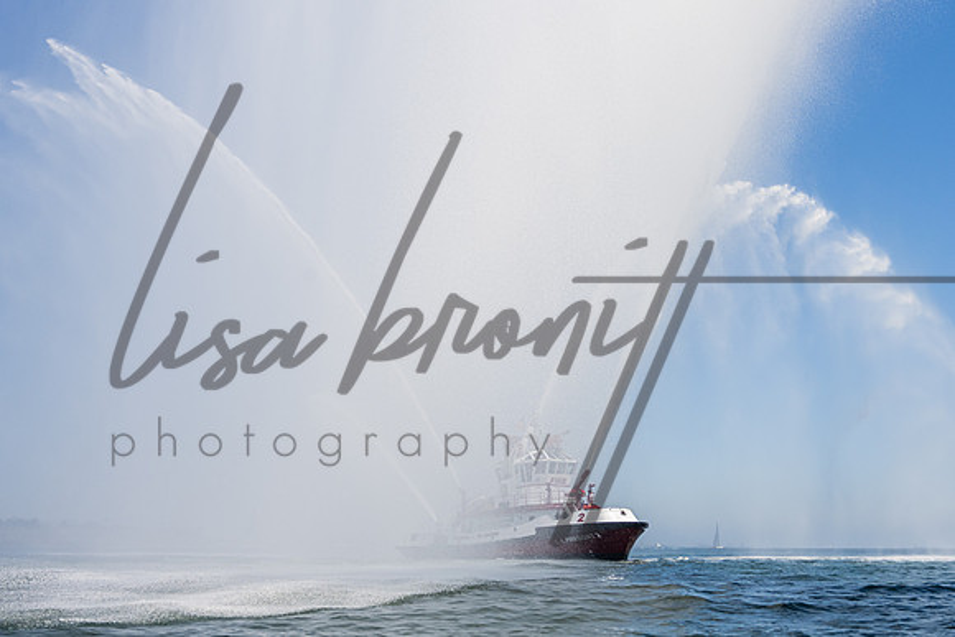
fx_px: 1031
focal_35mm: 39
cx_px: 556
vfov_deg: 34.2
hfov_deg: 49.5
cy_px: 238
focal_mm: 28
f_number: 8
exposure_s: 1/1600
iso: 400
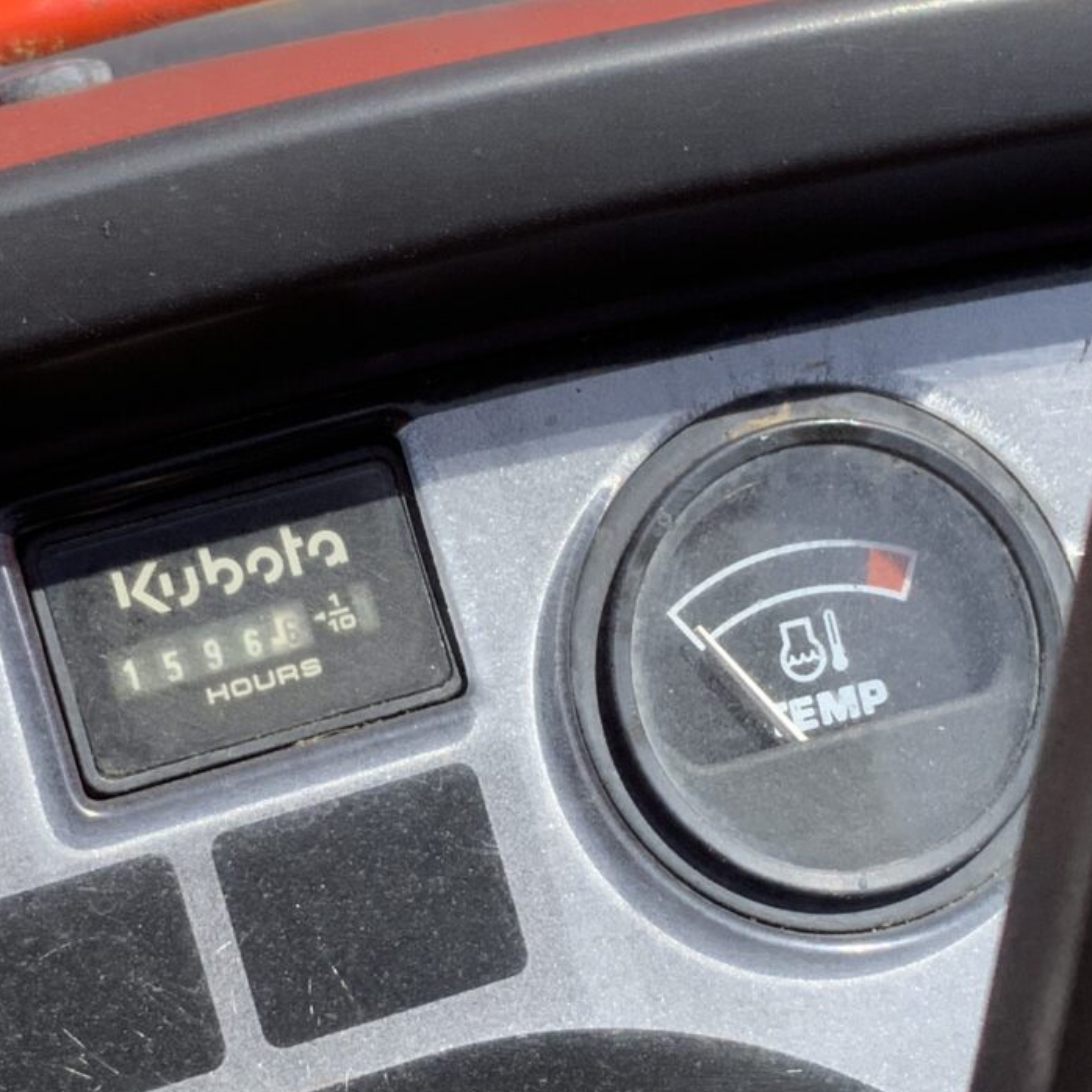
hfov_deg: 18.5
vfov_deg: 18.4
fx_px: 3355
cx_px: 490
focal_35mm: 94
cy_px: 701
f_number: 1.8
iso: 16
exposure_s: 1/1144
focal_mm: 3
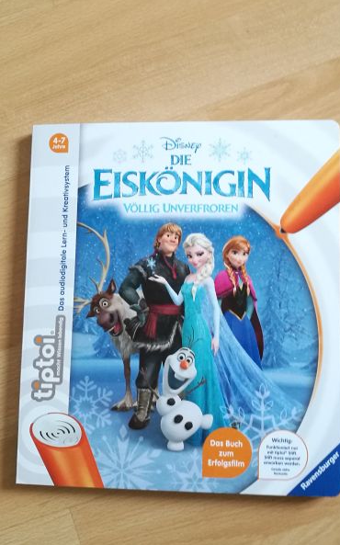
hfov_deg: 29.1
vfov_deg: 45.3
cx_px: 192
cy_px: 272
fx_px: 653
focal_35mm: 44
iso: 400
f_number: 2.2
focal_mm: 4.5
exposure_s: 1/33.3
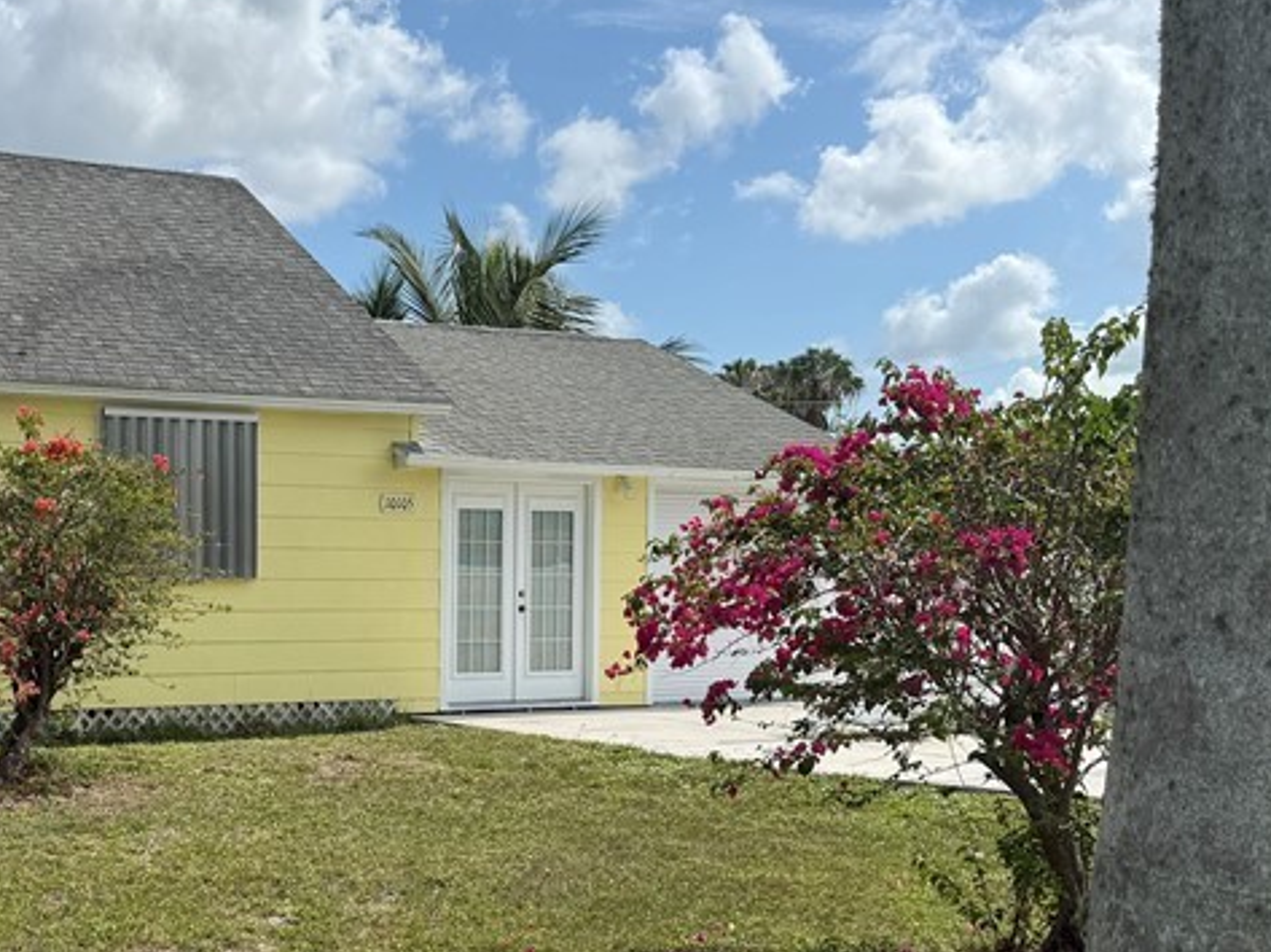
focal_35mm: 52
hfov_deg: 35.5
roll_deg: -0.4
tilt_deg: -2.9
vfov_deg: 27.8
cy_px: 653
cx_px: 234
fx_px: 1908
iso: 80
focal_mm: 6.76
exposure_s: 1/5319
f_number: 1.78
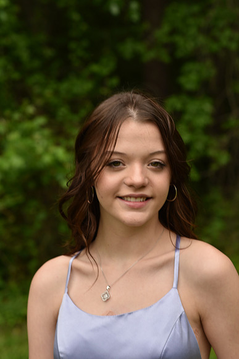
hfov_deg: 16.1
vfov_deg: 23.9
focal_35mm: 85
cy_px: 180
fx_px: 846
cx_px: 120
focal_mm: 85
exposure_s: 1/320
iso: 200
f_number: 5.6
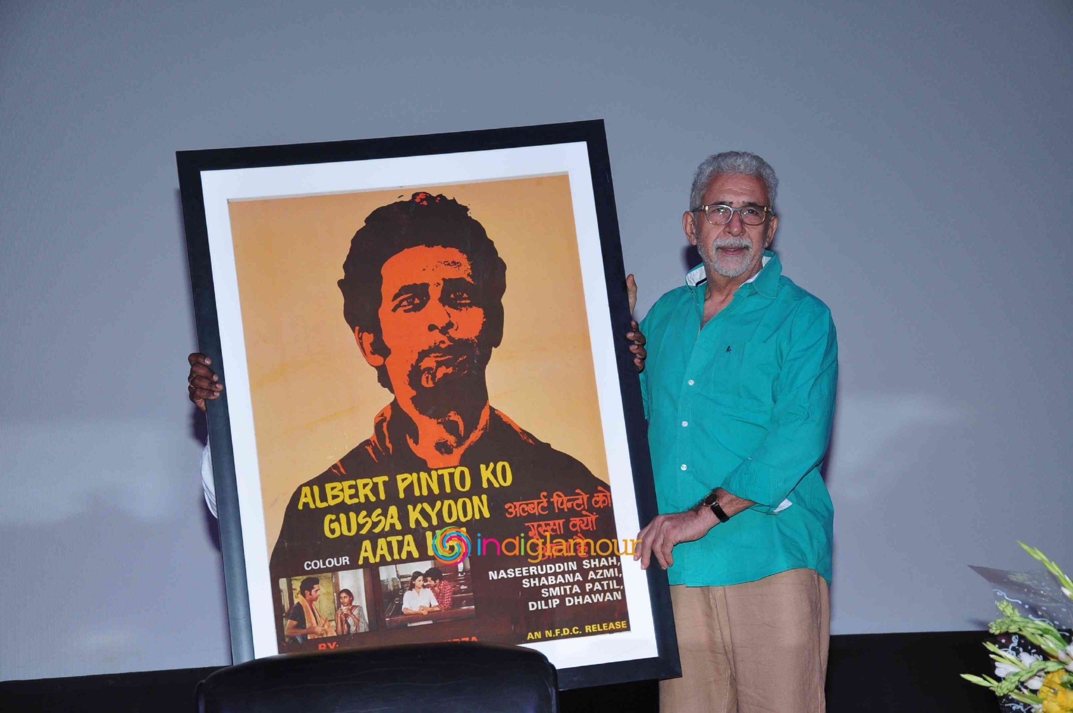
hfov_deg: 27.0
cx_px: 536
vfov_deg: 18.1
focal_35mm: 75
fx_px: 2233
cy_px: 356
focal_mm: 50
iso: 400
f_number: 5.6
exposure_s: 1/160
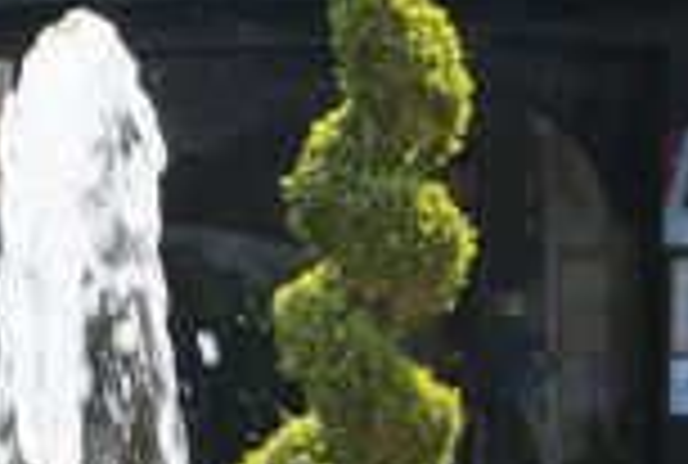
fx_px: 6574
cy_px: 313
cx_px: 31
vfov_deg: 4.0
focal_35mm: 343
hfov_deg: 6.0
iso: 200
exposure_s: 1/90
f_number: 8
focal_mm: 70
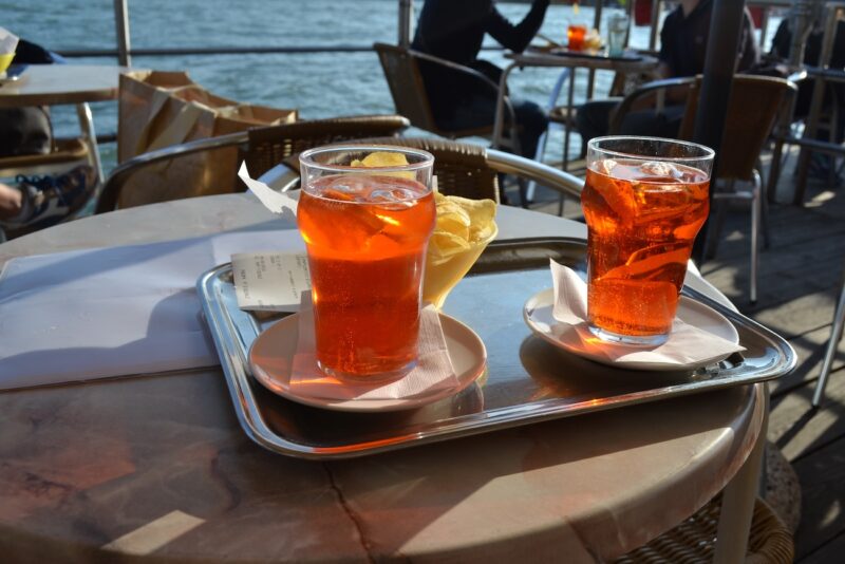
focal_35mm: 33
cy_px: 282
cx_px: 422
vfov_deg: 40.0
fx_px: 775
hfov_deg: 57.2
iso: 100
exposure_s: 1/200
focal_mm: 22
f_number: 8
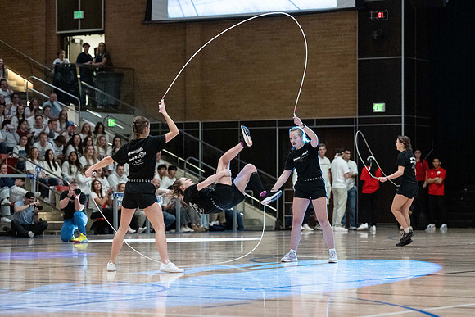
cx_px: 270
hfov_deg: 16.1
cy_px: 180
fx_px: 1678
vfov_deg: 10.8
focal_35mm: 127
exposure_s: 1/800
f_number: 2.8
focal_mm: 112
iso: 6400
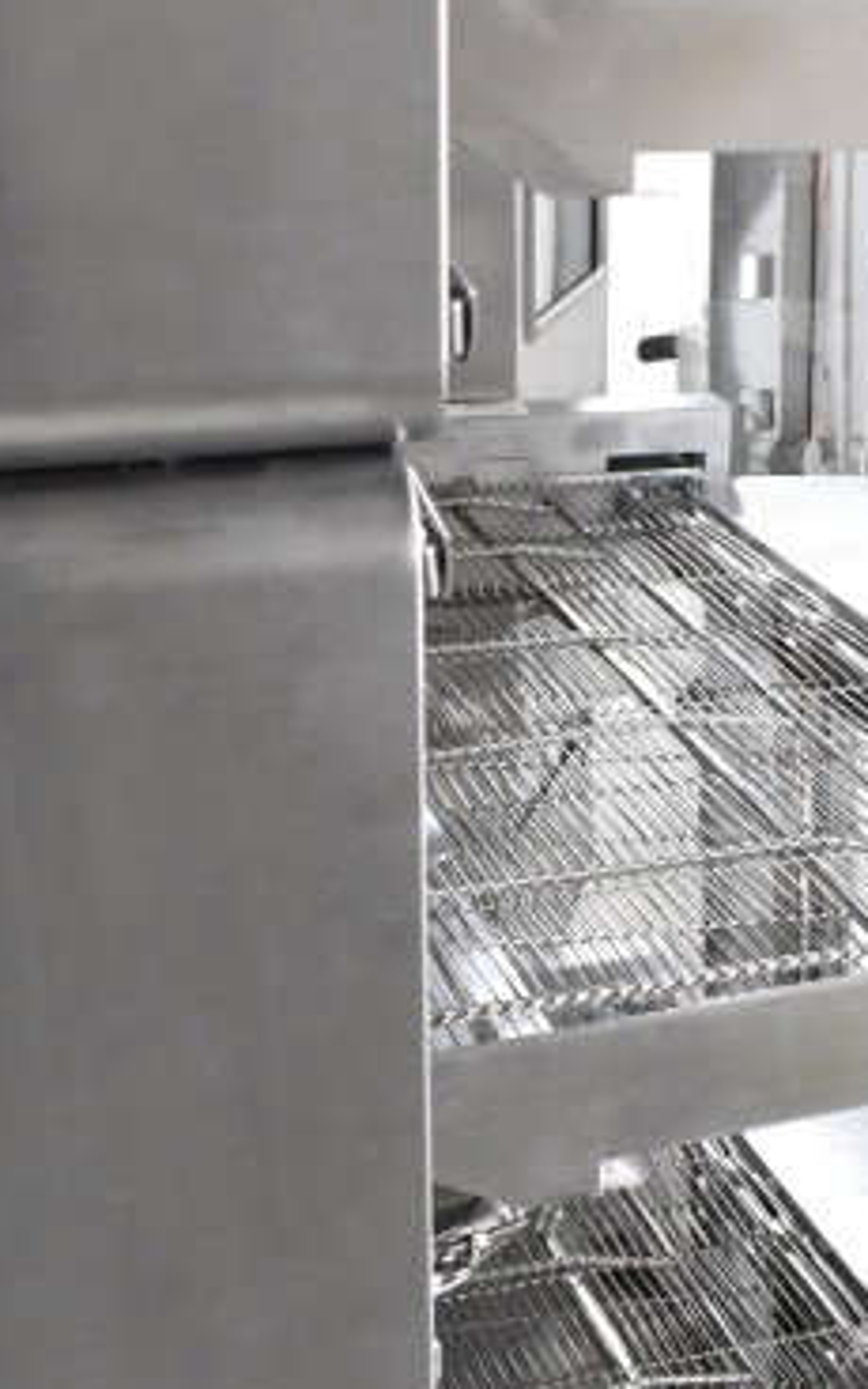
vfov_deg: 27.1
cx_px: 1015
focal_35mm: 76
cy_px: 598
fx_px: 2877
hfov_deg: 16.5
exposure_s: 1/160
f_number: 6.3
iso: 6400
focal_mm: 20
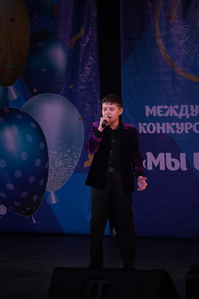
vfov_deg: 10.8
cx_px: 100
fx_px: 1575
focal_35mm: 190
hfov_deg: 7.2
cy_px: 150
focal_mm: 190
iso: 1600
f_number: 5.6
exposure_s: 1/250
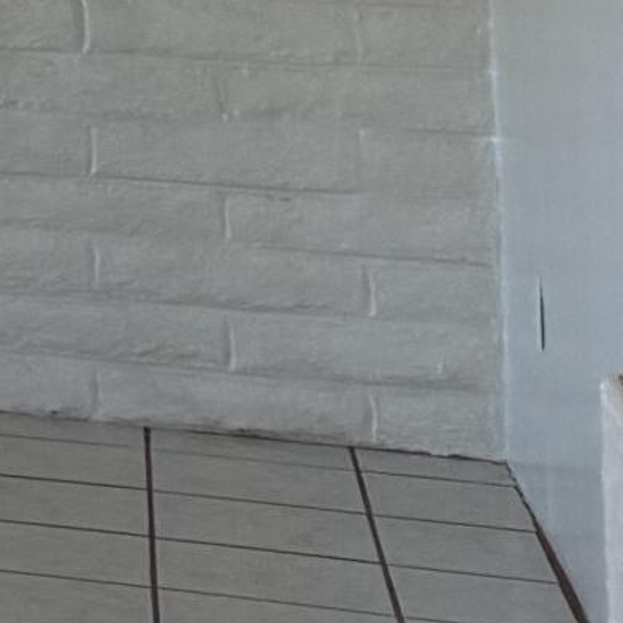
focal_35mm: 162
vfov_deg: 10.0
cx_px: -1704
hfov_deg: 7.9
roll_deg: +0.4
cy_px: -617
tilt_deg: +5.9
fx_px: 3299
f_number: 1.78
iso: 160
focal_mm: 6.76
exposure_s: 1/60
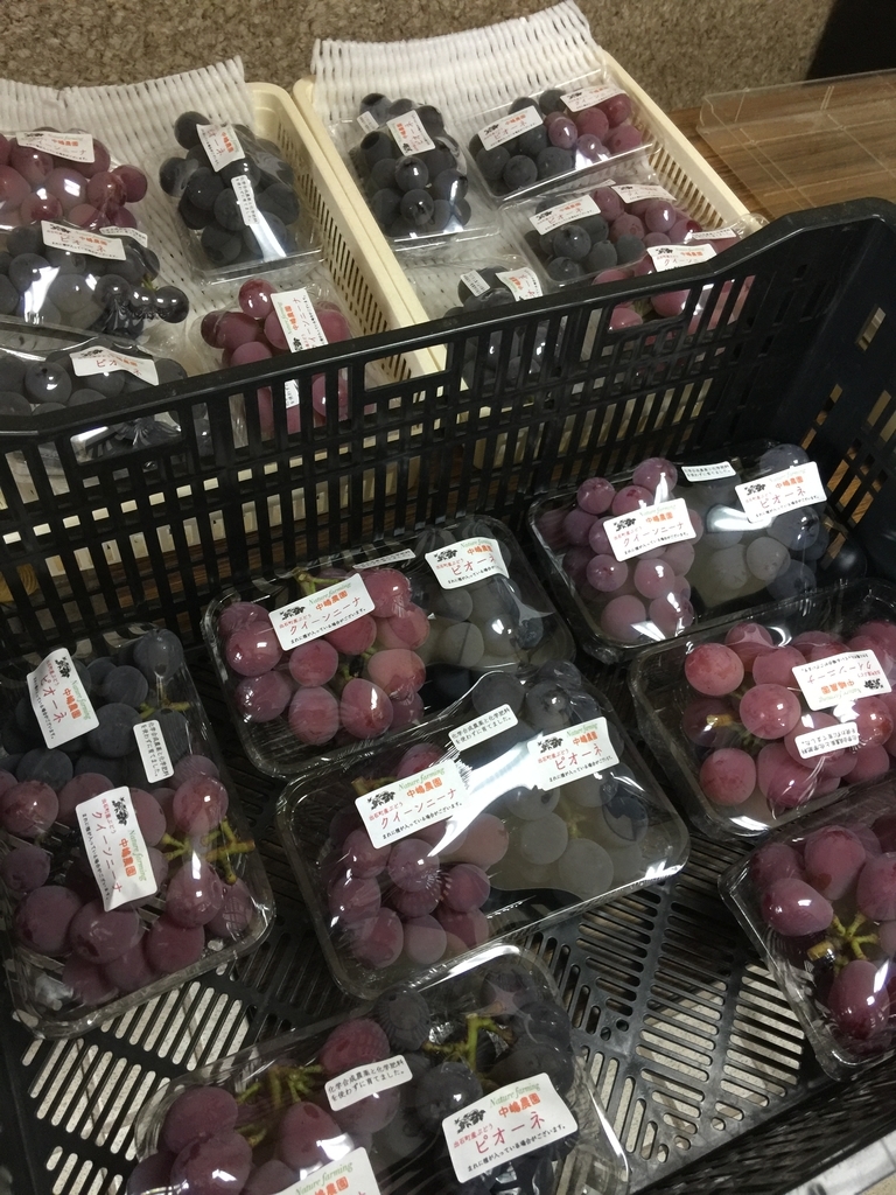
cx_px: 448
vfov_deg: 61.7
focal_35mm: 29
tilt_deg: -55.0
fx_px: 1001
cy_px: 598
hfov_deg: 48.2
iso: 80
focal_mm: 4.15
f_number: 2.2
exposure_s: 1/15
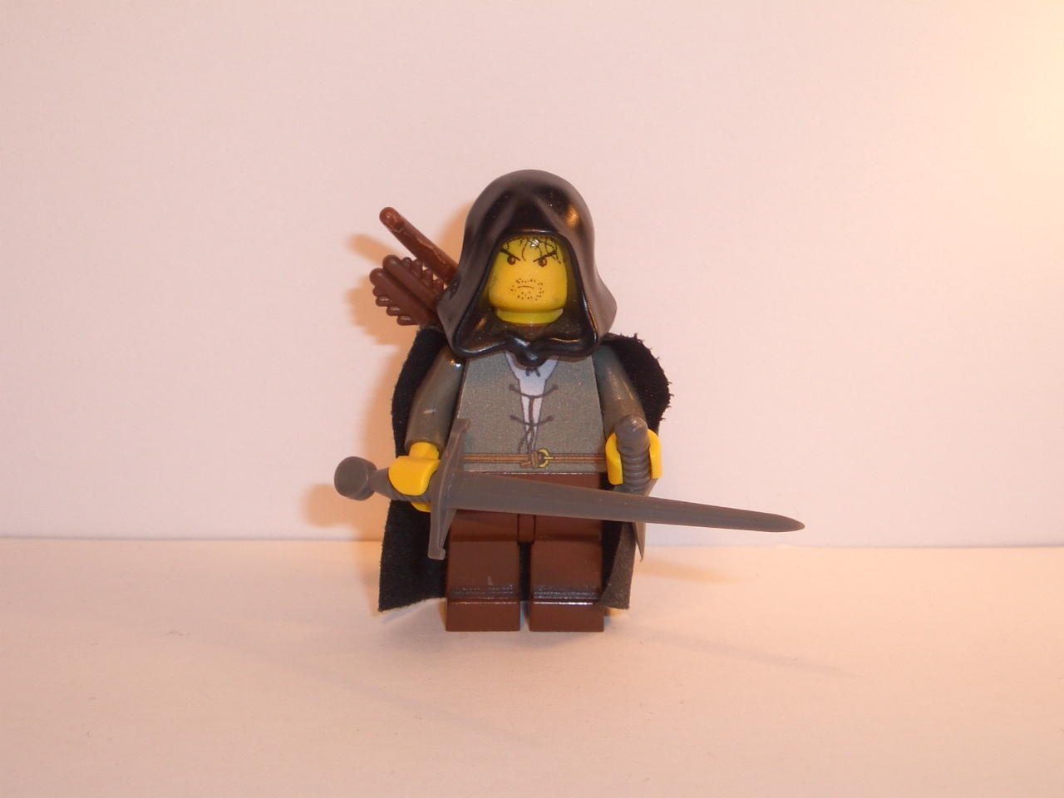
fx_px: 2244
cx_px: 532
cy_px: 399
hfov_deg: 26.7
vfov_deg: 20.2
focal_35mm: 73
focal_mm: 9.7
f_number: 5.5
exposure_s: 1/100
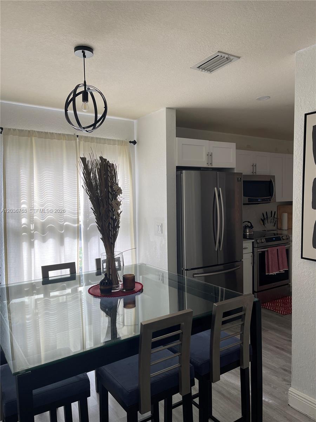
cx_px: 158
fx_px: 316
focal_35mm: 26
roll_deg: +0.1
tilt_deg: -1.8
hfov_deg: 53.1
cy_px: 211
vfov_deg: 67.3
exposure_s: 1/121
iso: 64
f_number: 1.6
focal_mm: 5.1
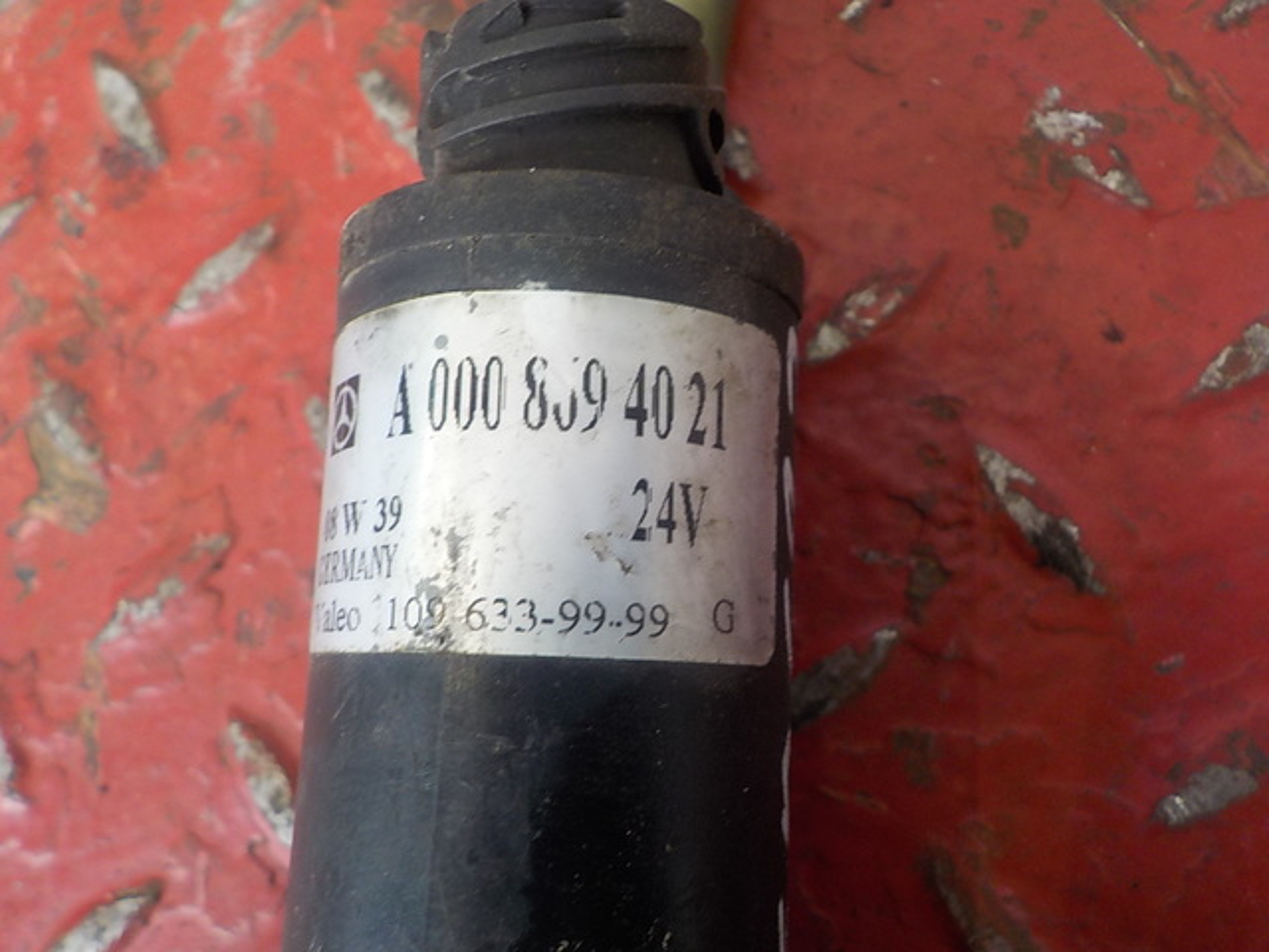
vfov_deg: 46.8
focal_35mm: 30
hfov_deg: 60.0
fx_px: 1100
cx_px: 634
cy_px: 476
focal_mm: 4.1
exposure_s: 1/30
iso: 140
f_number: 3.3
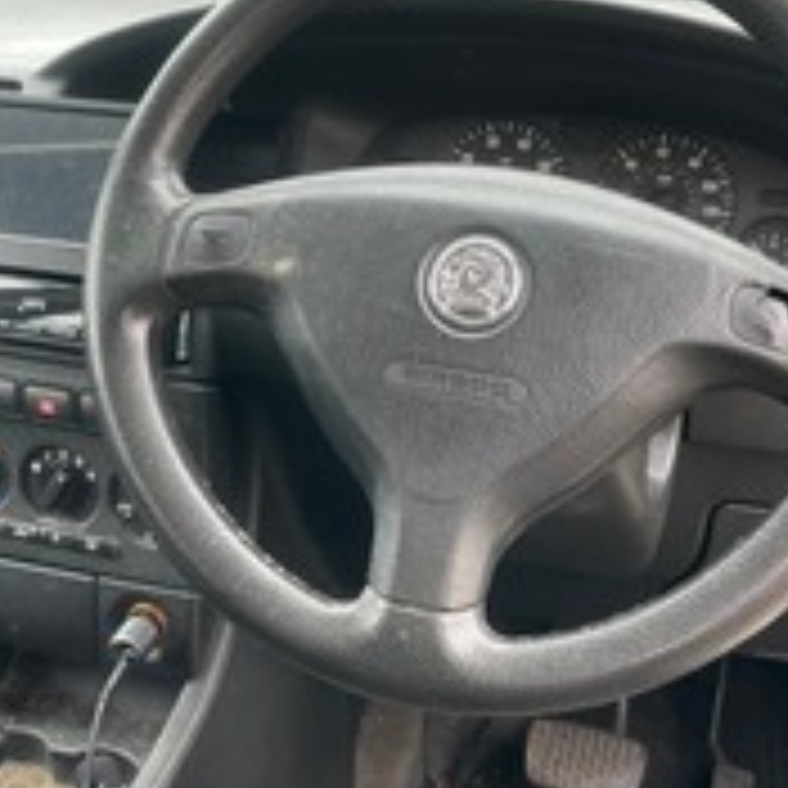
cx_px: 450
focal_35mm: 46
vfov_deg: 36.8
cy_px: 387
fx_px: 1185
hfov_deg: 36.7
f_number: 1.6
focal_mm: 4.2
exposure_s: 1/121
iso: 100
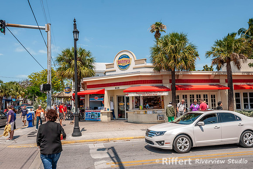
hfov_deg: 67.1
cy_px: 84
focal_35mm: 27
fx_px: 191
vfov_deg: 47.8
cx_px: 126
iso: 100
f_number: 9
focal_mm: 18
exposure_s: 1/200
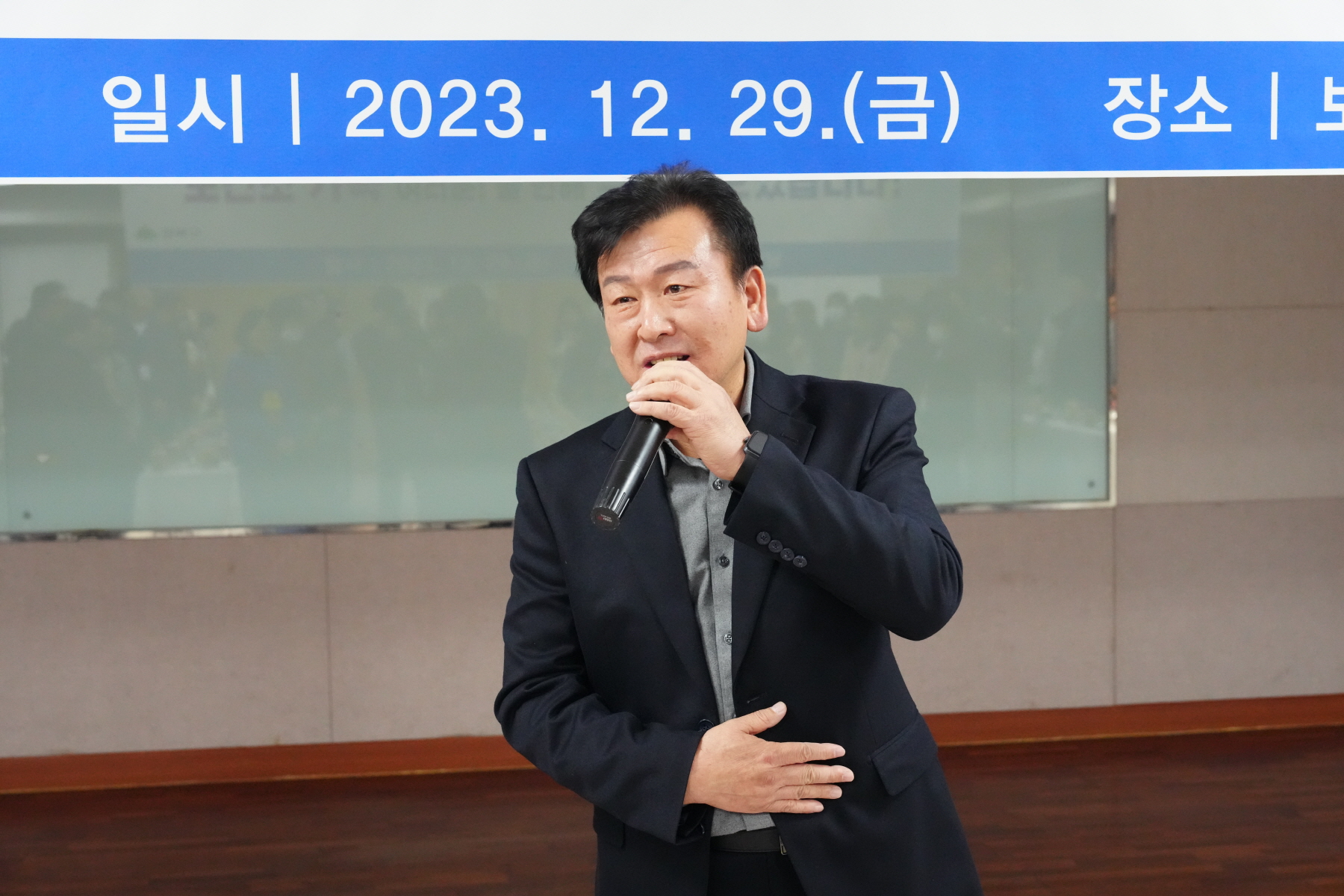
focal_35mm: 50
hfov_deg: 39.6
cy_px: 448
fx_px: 1867
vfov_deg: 27.0
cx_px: 672
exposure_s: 1/160
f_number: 5.6
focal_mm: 50
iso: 8000
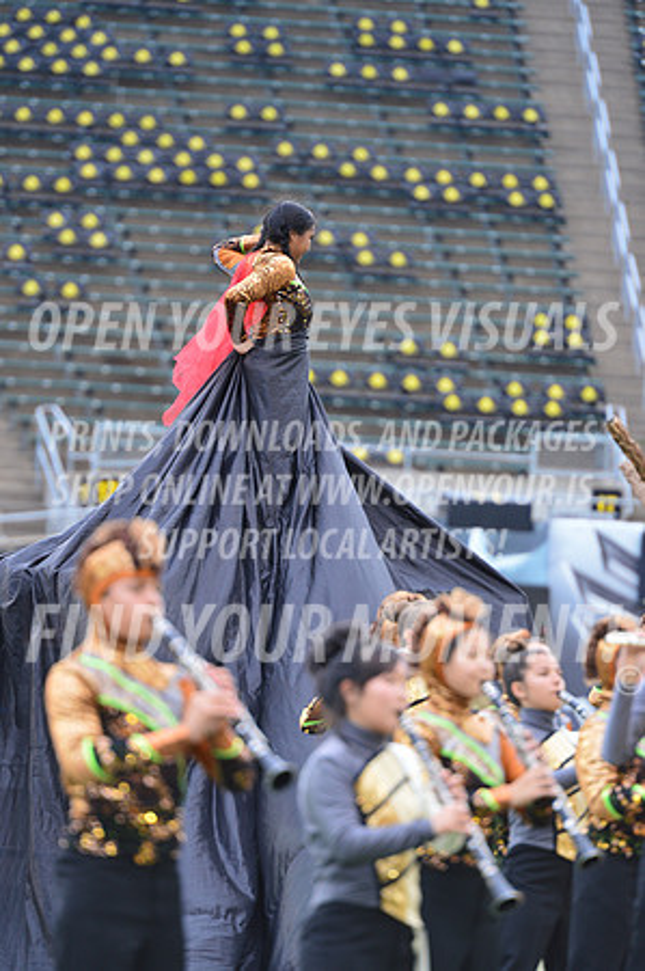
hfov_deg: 4.9
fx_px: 7542
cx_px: 322
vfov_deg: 7.4
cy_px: 486
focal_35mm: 280
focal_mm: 280
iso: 640
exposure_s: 1/200
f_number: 4.5
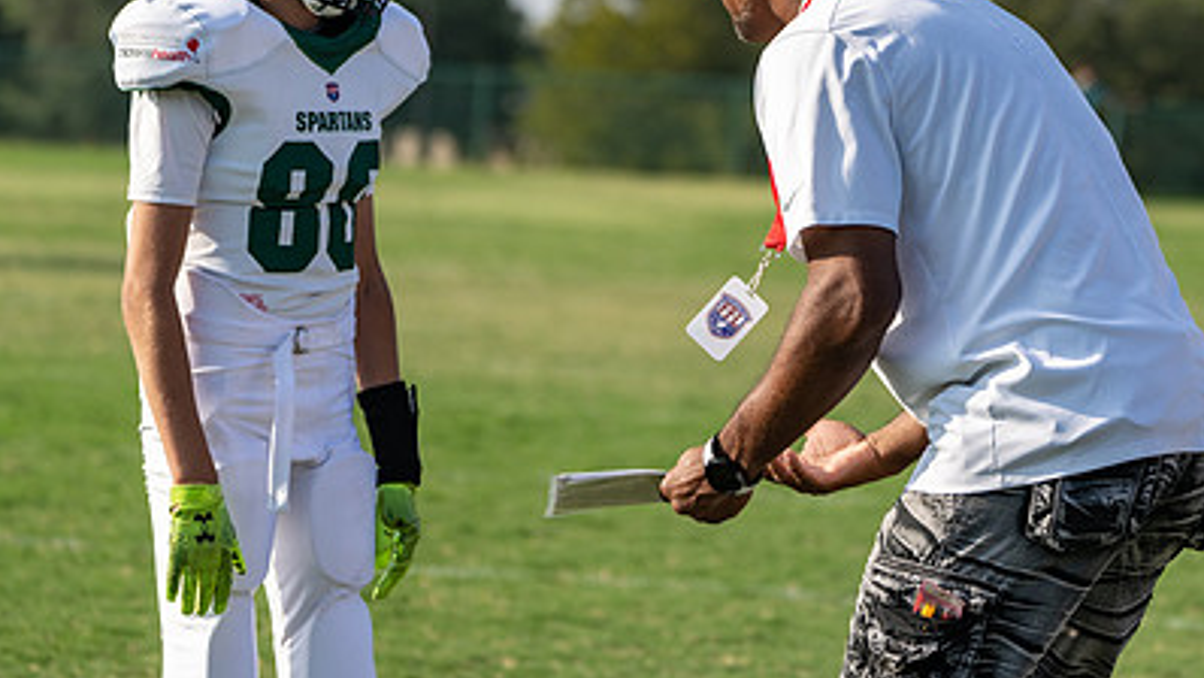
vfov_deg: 4.6
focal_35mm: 264
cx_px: 705
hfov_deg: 8.2
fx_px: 8429
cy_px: 156
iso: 250
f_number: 5.6
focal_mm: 173
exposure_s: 1/1000
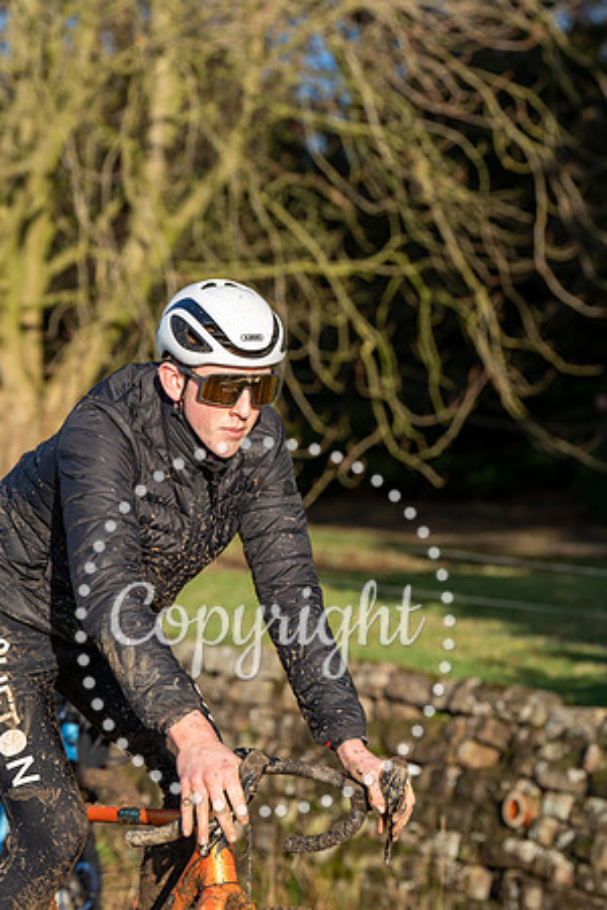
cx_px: 304
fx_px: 2782
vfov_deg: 18.6
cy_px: 455
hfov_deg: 12.5
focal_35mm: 110
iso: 250
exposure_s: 1/1000
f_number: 5
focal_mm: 110
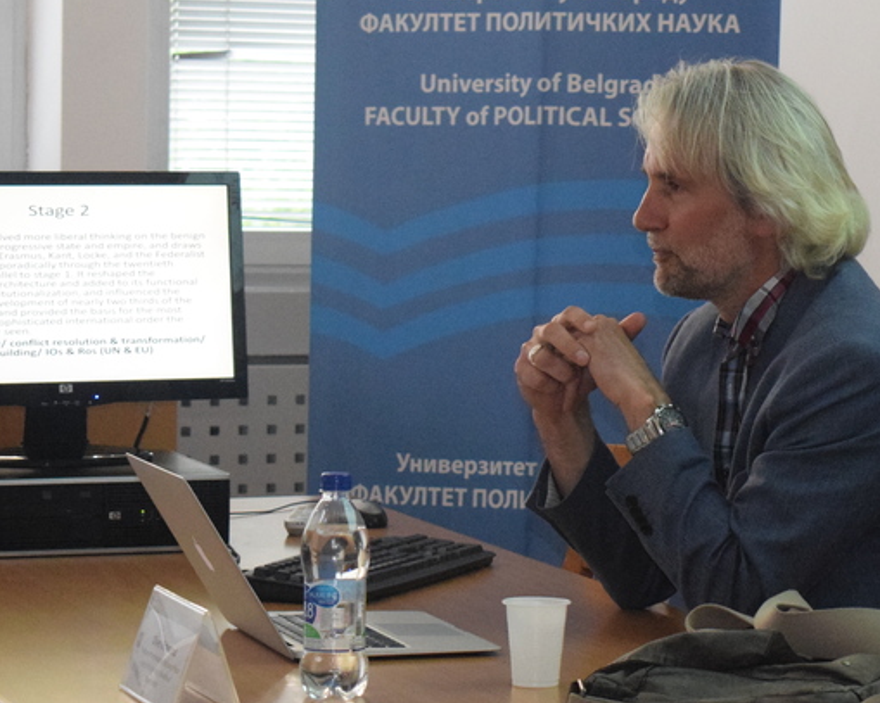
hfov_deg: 14.1
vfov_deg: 11.3
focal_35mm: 136
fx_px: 3541
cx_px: 690
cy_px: 220
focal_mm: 48
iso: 5000
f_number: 5.3
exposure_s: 1/200
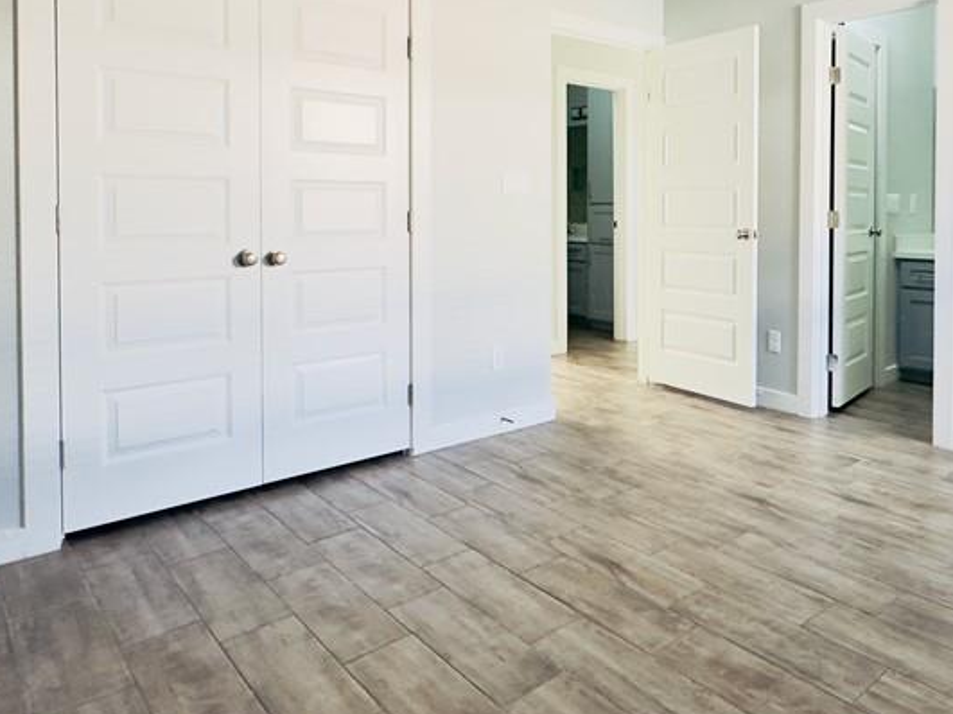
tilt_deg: -1.8
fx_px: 743
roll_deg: -0.5
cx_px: 637
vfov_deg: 50.2
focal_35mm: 27
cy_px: 222
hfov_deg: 63.6
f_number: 2.2
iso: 640
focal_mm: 2.22
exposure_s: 1/60
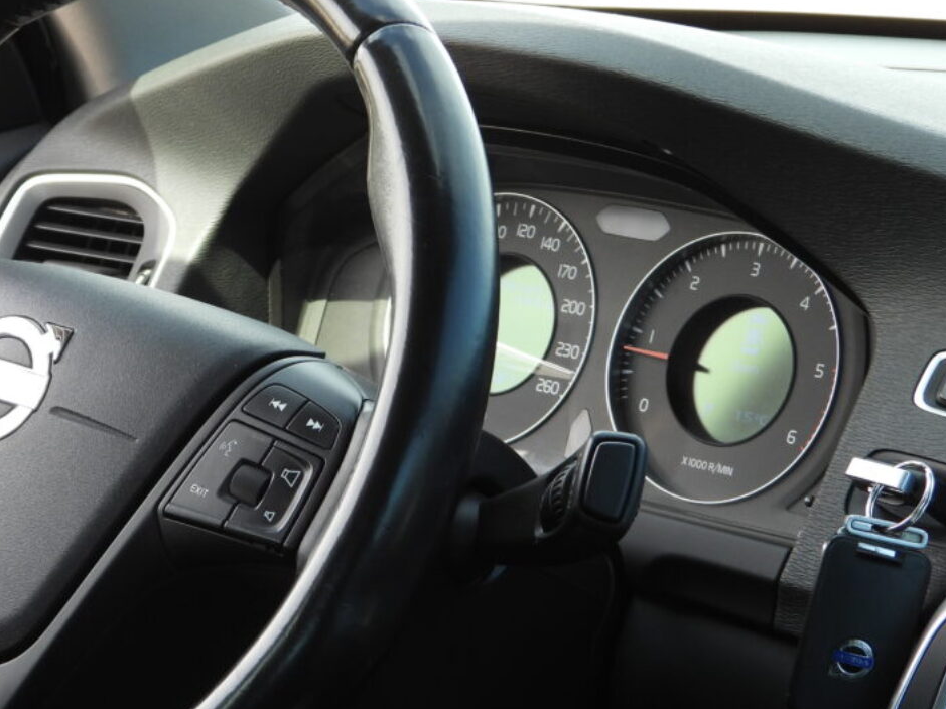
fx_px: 3498
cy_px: 399
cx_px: 145
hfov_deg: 15.3
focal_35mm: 128
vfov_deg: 11.6
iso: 100
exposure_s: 1/100
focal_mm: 13.5
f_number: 3.5
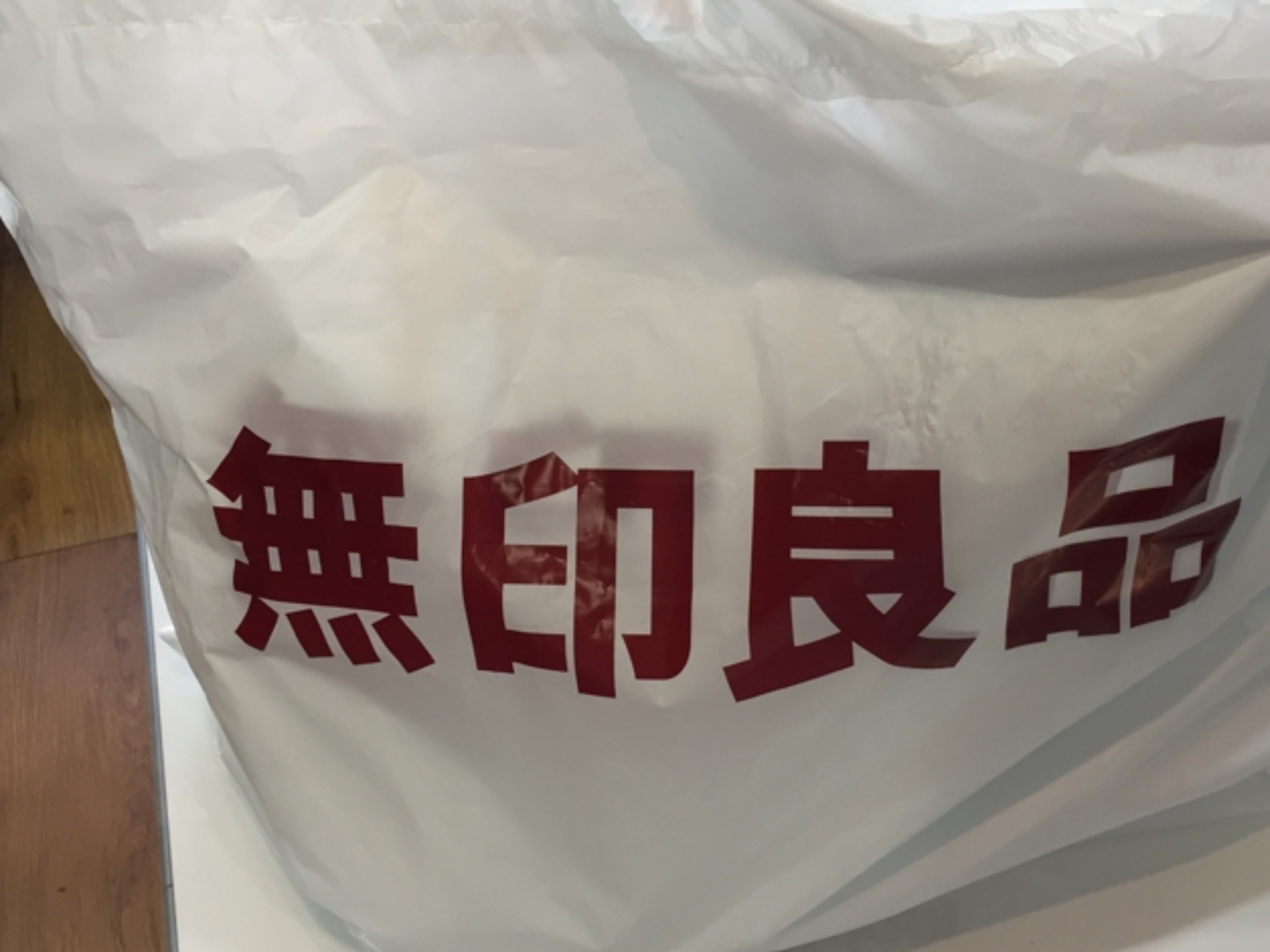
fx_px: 1357
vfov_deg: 38.5
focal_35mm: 37
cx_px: 703
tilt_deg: -39.8
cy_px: 393
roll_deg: -1.0
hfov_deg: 50.1
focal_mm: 4.15
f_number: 2.2
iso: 64
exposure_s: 1/30
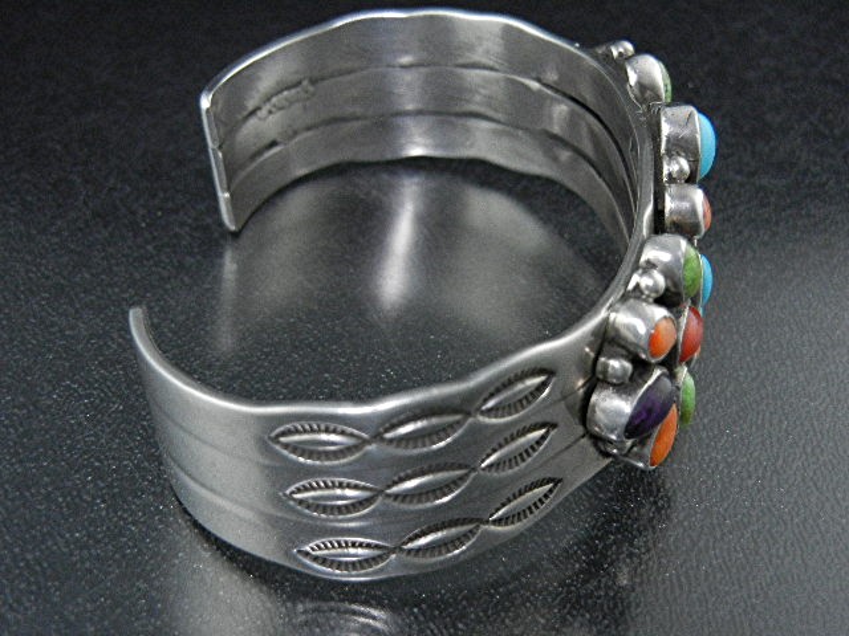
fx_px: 1447
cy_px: 318
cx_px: 424
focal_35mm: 59
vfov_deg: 24.8
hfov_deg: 32.7
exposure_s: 1/30
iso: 800
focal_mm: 10.6
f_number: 8
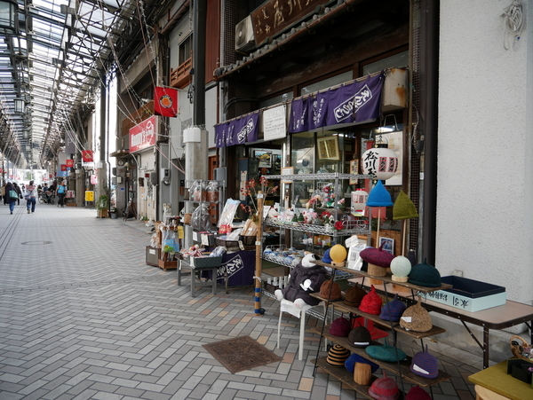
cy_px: 200
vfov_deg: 56.9
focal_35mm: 24
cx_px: 266
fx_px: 370
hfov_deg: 71.6
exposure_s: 1/100
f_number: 3.5
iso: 200
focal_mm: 12
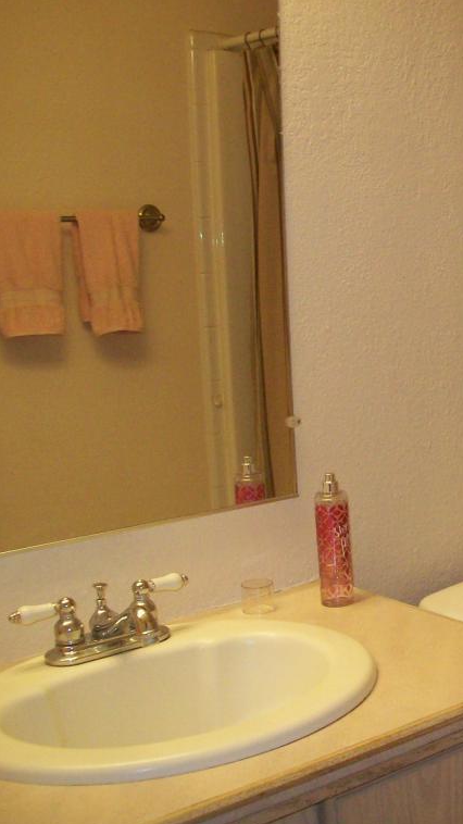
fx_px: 1158
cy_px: 413
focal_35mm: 53
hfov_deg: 21.5
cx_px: 502
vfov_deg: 39.2
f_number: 2.7
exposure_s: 1/64
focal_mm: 6
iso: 200
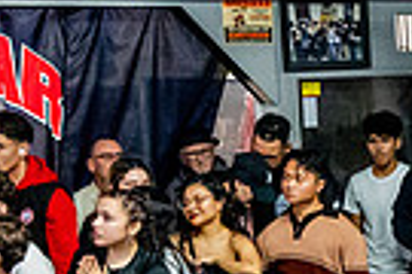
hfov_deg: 17.7
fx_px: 1179
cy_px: 285
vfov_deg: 13.1
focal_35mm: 103
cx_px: 626
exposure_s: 1/400
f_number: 2.8
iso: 5000
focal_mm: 16
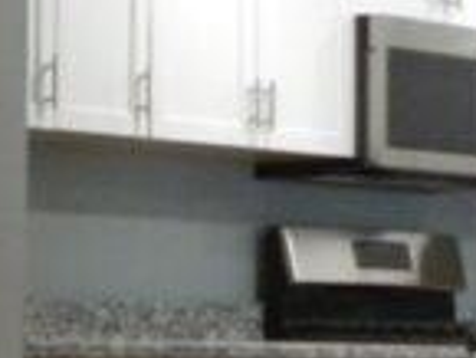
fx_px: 1968
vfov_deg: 10.4
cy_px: 273
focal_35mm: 143
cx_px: -660
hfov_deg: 11.5
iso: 400
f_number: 2.8
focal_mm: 4.6
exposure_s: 1/72.3
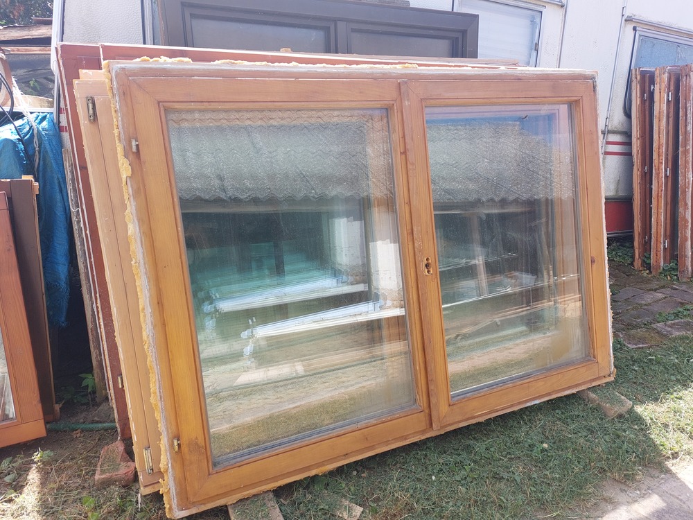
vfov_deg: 54.9
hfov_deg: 69.4
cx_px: 346
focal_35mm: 25
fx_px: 500
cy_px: 260
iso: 25
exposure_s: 1/287
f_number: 1.8
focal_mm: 5.23
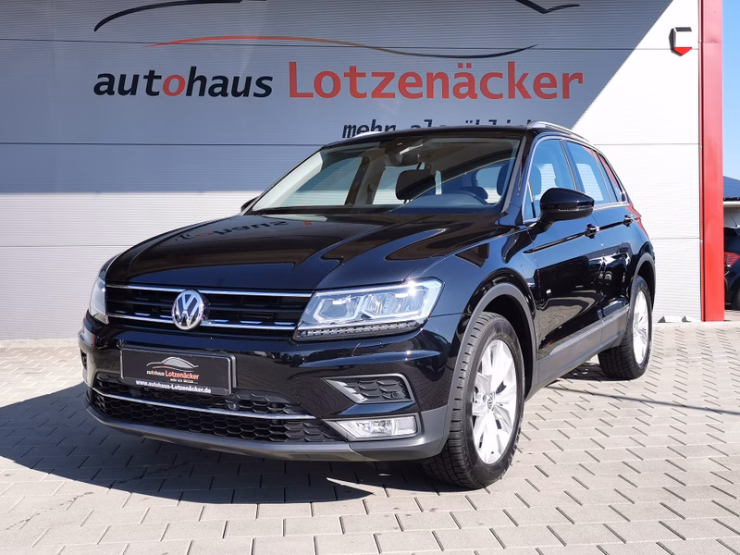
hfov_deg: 47.9
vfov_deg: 36.8
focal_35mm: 39
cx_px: 370
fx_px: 834
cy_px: 278
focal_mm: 5.58
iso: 50
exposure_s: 1/1344
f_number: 1.8
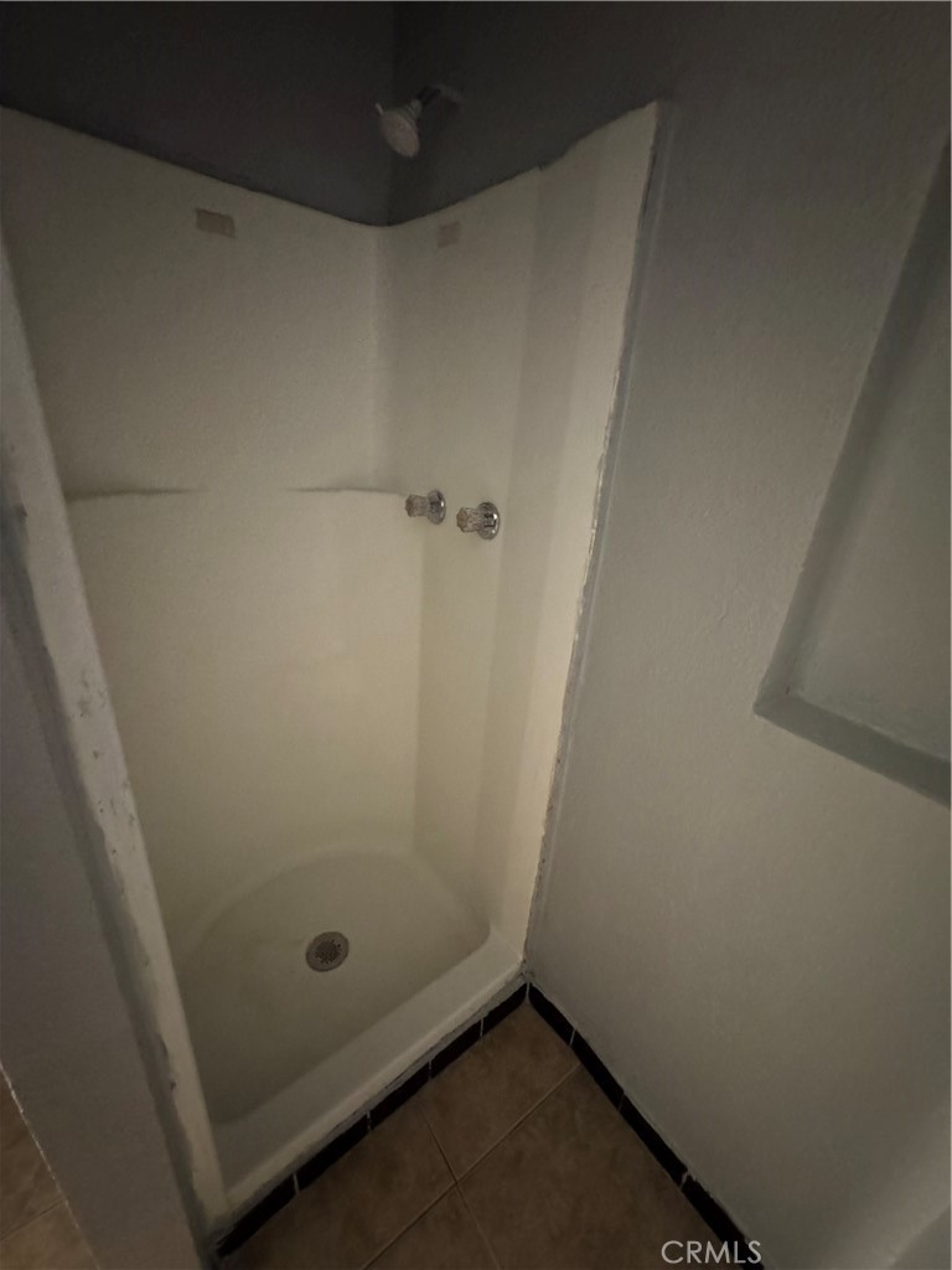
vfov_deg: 102.1
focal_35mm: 14
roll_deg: -4.5
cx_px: 476
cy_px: 635
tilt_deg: -23.5
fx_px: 513
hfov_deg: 85.7
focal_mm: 2.22
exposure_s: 1/30
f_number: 2.2
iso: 1250
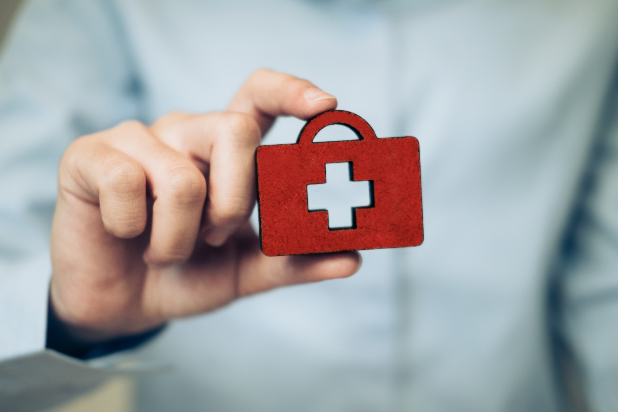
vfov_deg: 25.5
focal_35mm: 53
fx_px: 910
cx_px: 309
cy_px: 206
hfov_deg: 37.5
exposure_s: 1/500
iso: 400
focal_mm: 35
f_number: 2
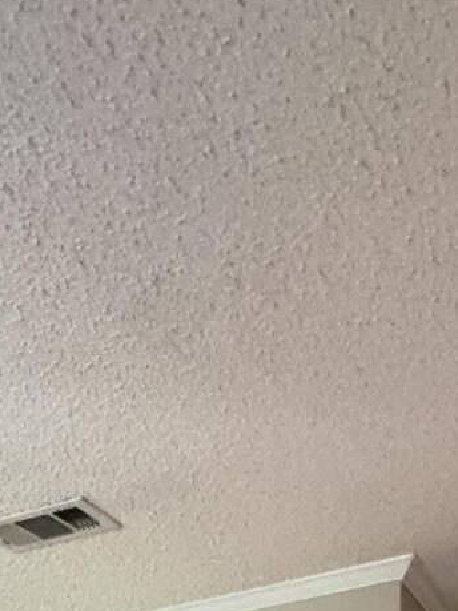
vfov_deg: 20.8
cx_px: 133
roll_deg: +0.7
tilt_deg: -4.2
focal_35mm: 61
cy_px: 1120
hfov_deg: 23.8
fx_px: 1077
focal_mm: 2.22
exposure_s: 1/40
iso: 800
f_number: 2.2
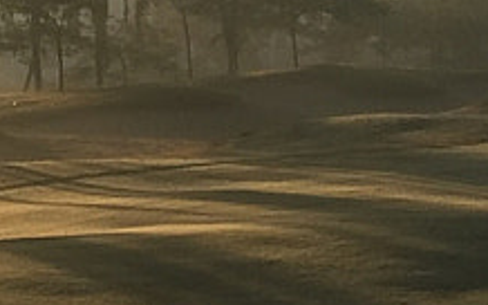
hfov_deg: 9.2
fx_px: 3004
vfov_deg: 5.8
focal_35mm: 226
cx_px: 497
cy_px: 70
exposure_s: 1/1799
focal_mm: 4.15
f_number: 2.2
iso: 32
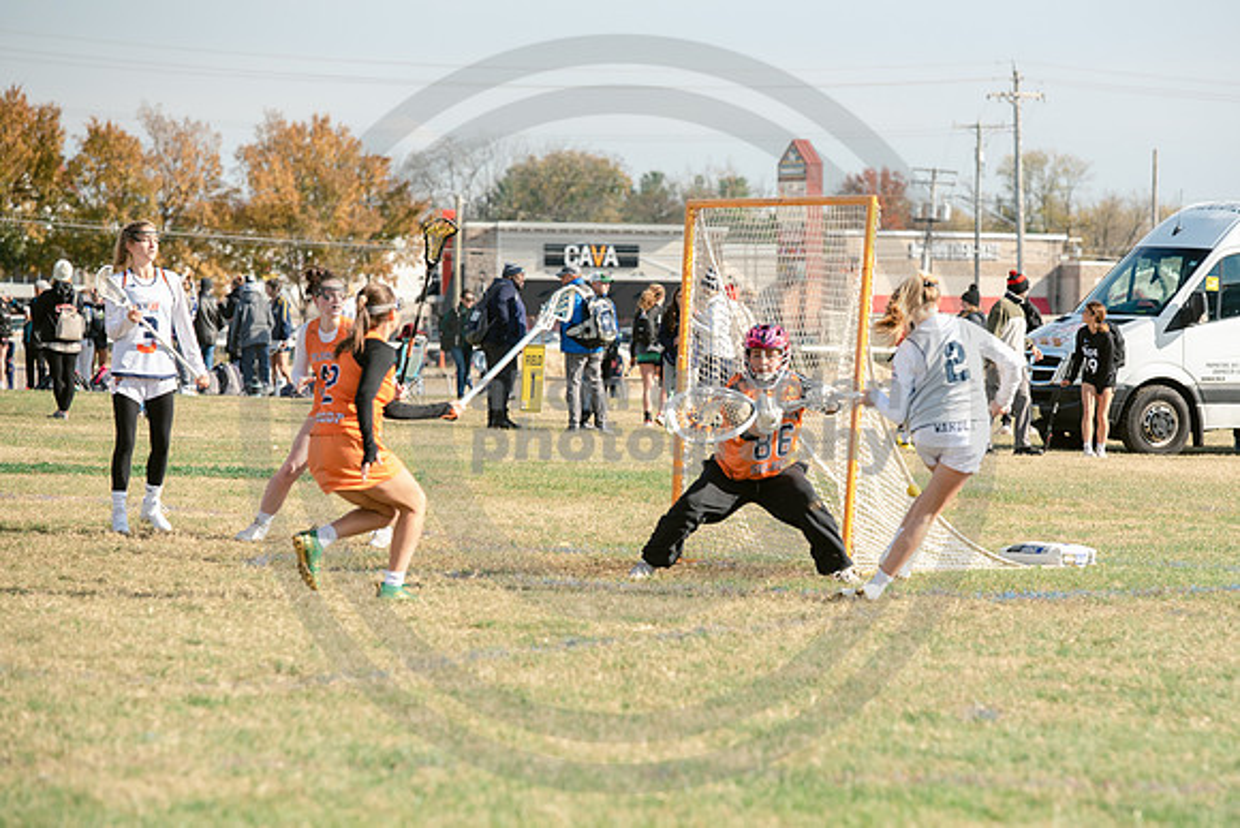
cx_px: 730
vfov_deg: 7.2
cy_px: 480
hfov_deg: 10.8
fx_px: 6535
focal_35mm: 190
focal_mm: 160
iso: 250
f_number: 5
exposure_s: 1/1600
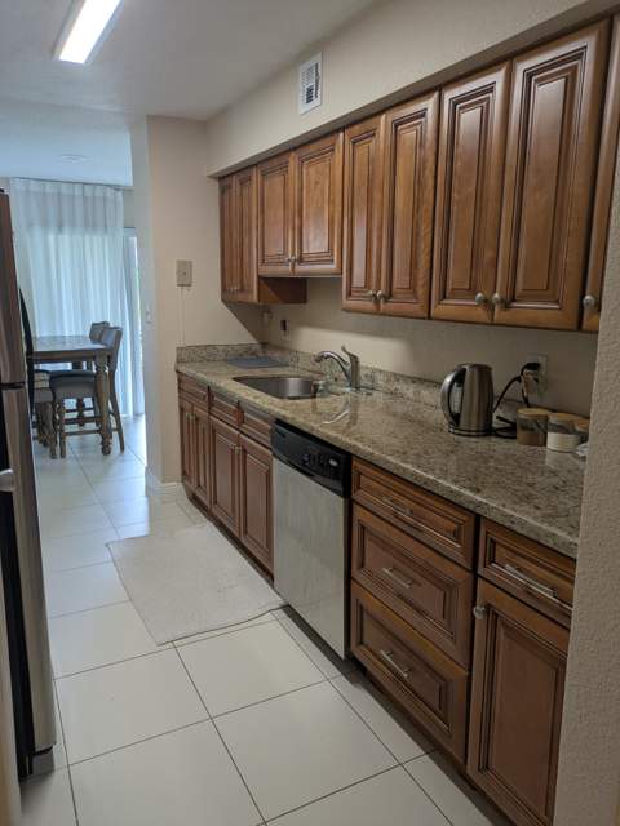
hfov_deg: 54.9
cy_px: 413
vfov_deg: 69.4
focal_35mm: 25
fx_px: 597
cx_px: 310
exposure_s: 1/40
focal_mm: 5.43
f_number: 1.89
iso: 57
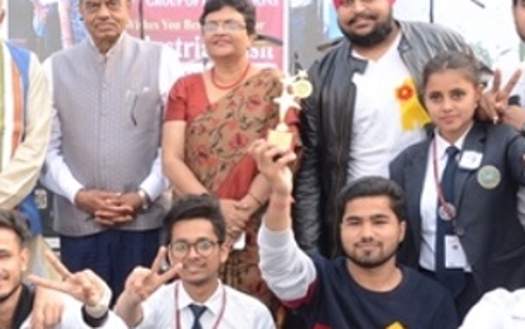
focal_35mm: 81
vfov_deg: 16.1
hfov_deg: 25.2
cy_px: 201
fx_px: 1160
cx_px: 120
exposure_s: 1/125
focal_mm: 18
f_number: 8
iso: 800
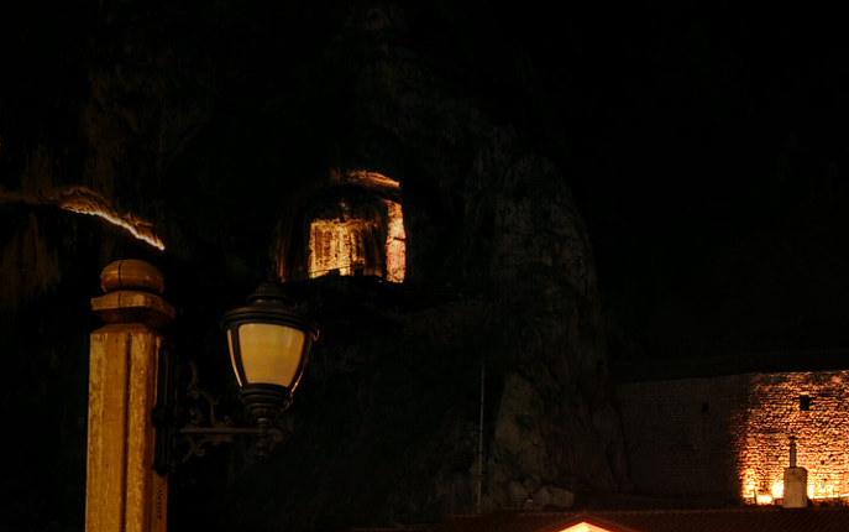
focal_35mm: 91
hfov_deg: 20.7
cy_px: 761
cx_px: 1106
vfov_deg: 13.6
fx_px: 2106
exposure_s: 8
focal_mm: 20
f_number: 7.1
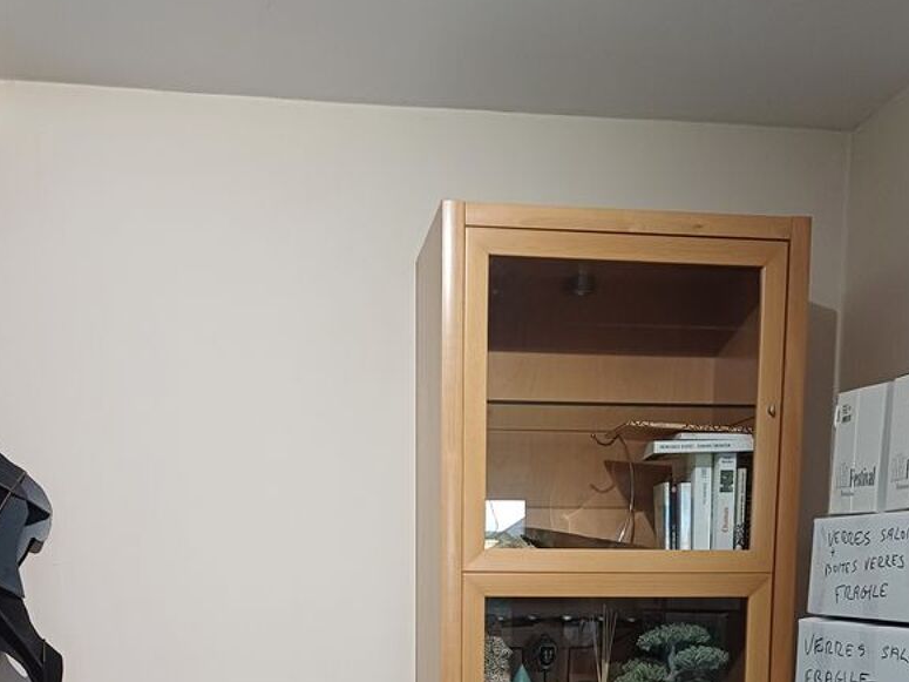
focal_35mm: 43
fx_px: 1129
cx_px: 452
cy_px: 728
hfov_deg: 43.9
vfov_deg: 30.5
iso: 400
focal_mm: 4.65
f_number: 1.8
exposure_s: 1/25
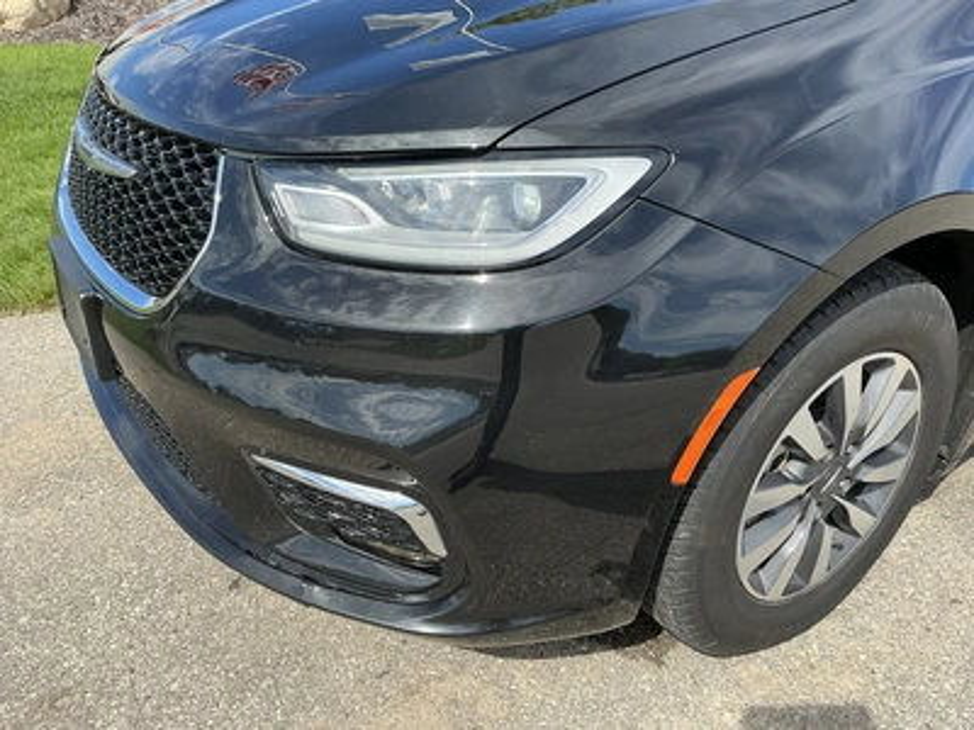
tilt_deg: -27.7
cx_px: 487
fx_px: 788
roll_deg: -3.3
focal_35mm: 28
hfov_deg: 63.4
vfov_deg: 49.7
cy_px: 365
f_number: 1.8
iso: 25
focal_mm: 3
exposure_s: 1/978
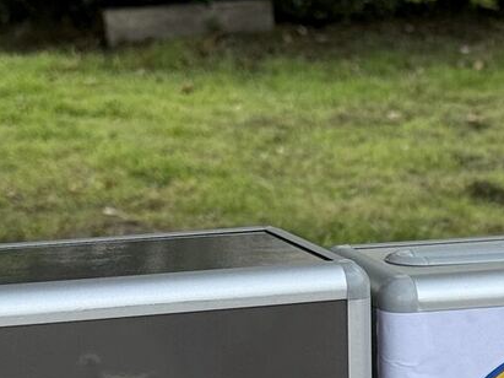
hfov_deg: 10.4
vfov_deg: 7.6
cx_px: 567
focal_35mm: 187
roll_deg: -1.3
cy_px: 728
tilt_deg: -20.1
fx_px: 2722
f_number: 1.78
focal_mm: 6.76
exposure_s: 1/1678
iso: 80
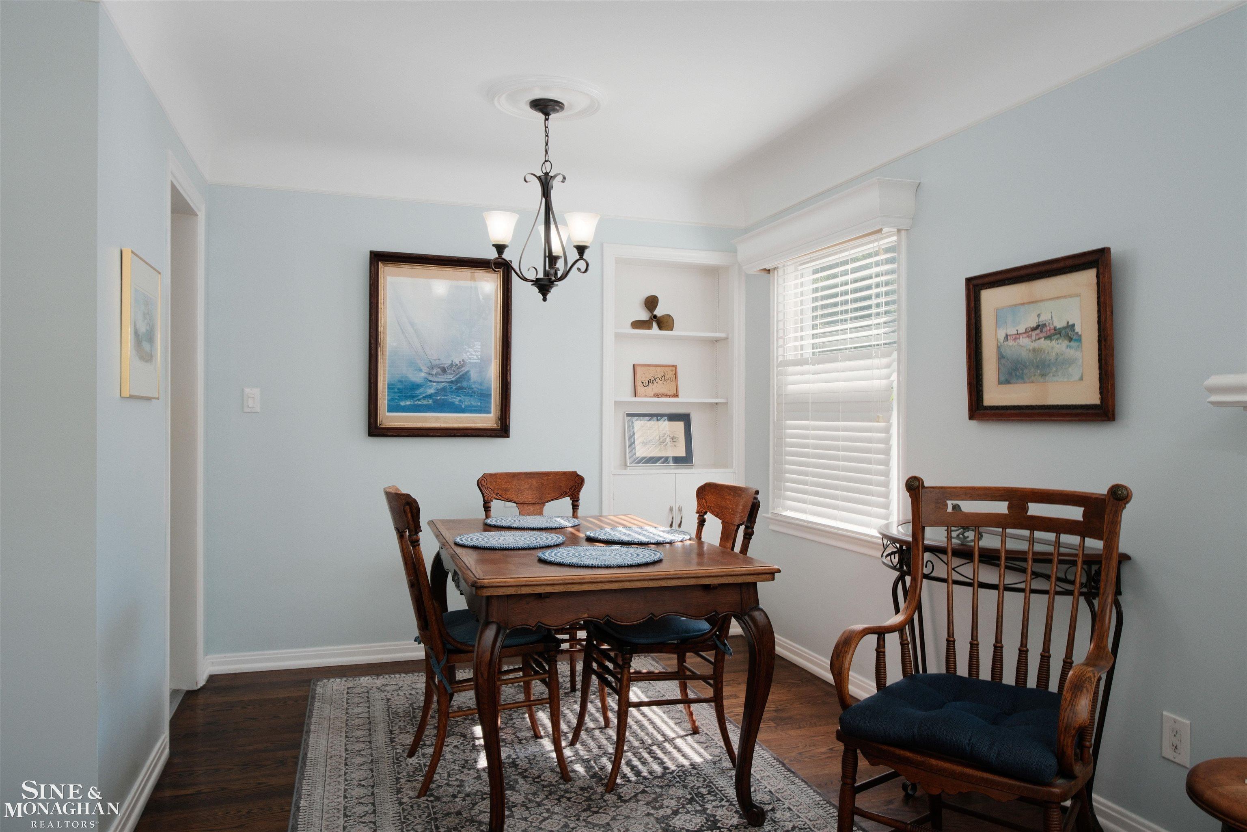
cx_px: 624
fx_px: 831
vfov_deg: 53.1
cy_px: 416
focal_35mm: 24
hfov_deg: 73.7
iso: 640
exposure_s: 1/250
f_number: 8
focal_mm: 16.1
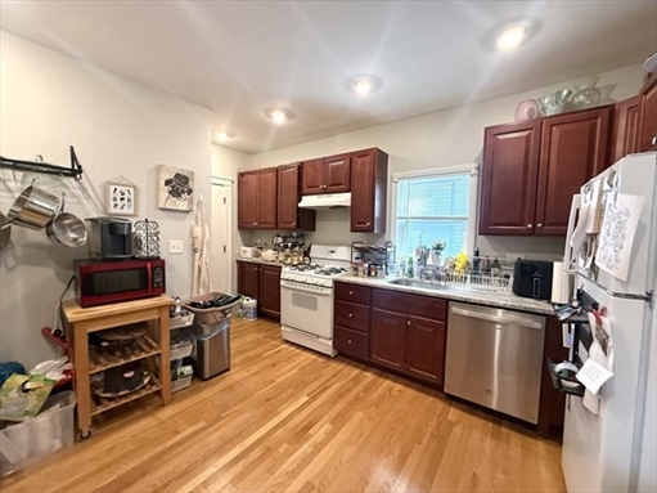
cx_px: 328
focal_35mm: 14
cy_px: 246
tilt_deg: -4.0
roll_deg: -1.2
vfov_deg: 85.7
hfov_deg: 102.1
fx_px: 266
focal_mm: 2.22
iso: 400
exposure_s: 1/120
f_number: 2.2
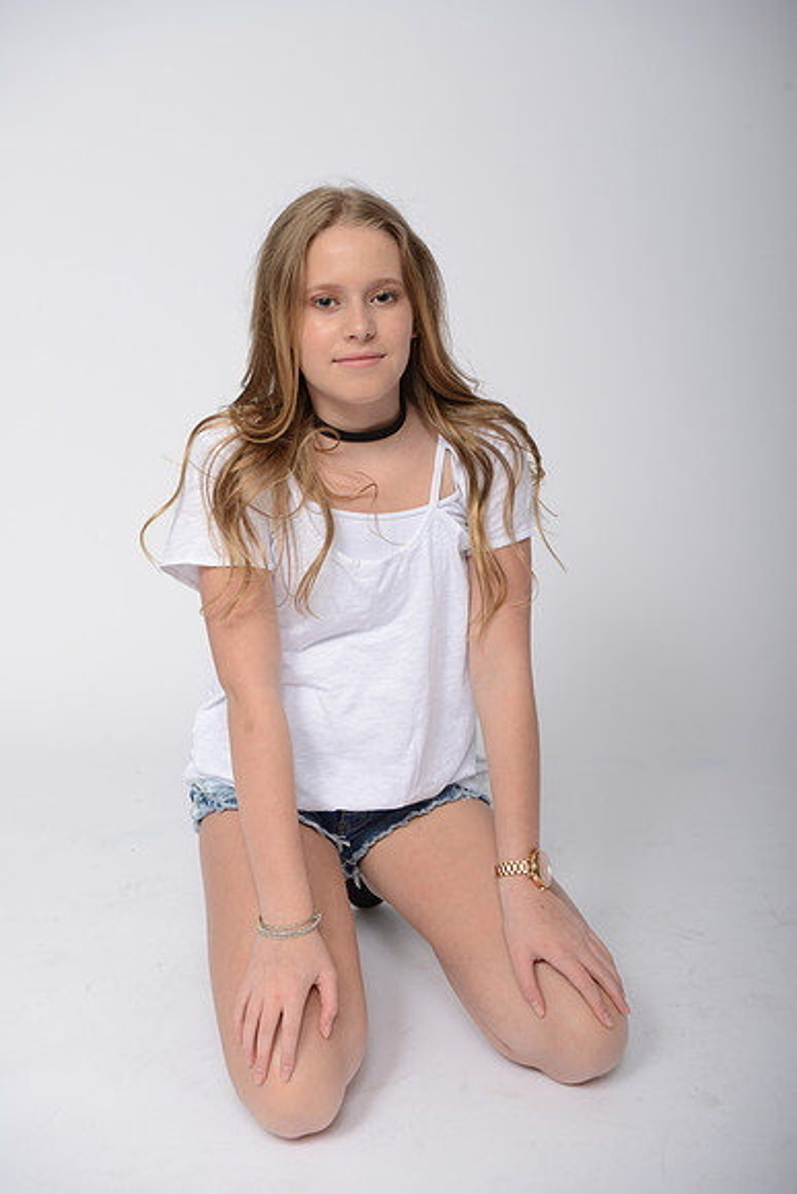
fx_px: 1460
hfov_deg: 30.5
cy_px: 597
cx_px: 398
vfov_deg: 44.5
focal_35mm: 44
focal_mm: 44
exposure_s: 1/250
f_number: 8
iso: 125
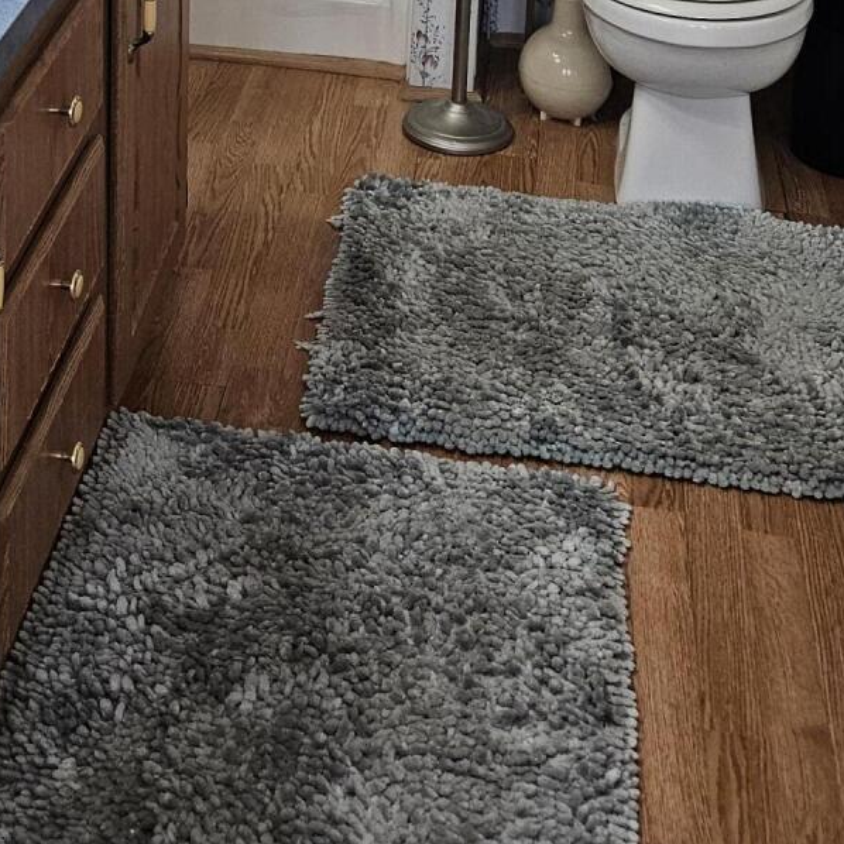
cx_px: 261
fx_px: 1876
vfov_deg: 21.2
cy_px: -442
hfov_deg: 25.2
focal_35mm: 68
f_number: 1.8
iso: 160
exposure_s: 1/120
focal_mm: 5.4
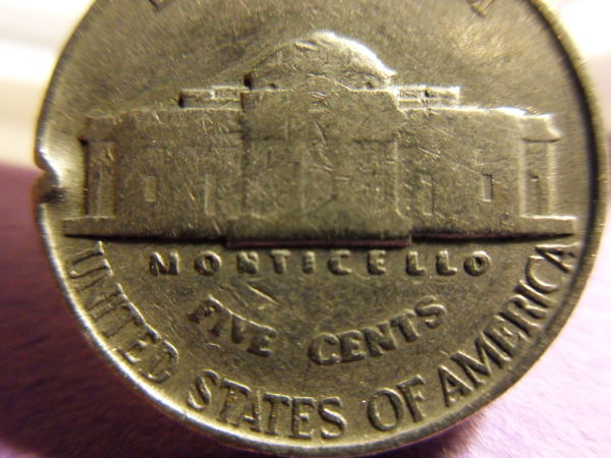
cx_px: 306
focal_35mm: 35
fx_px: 618
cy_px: 229
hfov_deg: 52.6
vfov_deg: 40.7
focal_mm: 6.3
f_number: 3.5
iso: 400
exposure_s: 1/15
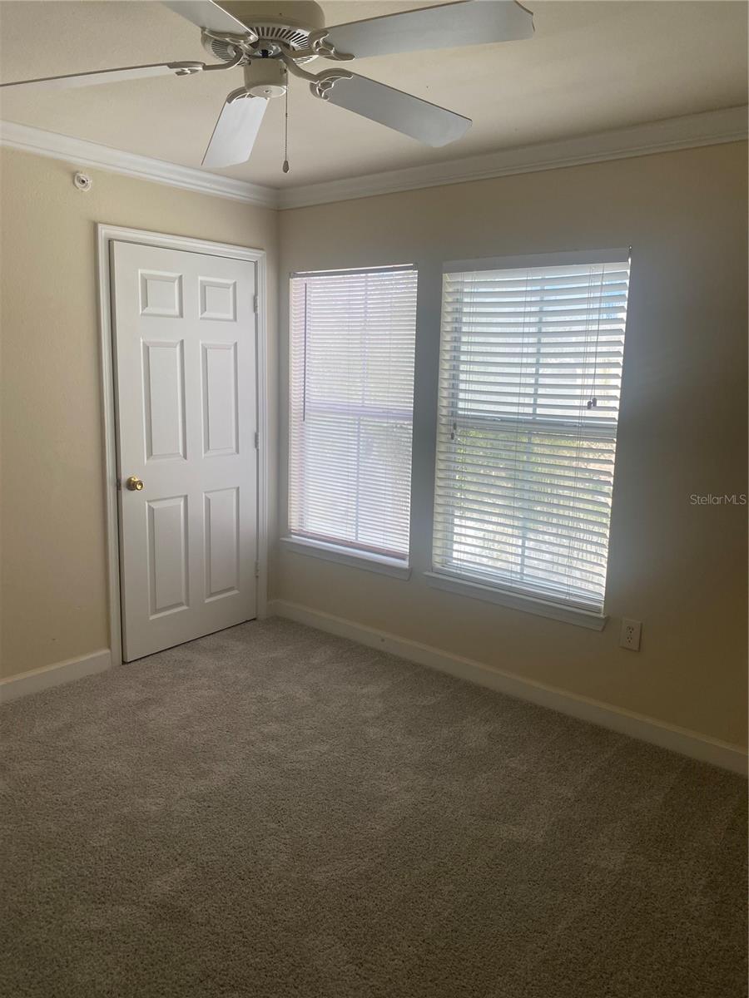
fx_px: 750
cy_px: 499
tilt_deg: -7.0
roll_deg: -1.8
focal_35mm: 26
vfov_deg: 67.3
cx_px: 374
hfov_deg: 53.1
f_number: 1.8
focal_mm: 4.25
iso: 32
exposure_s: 1/276
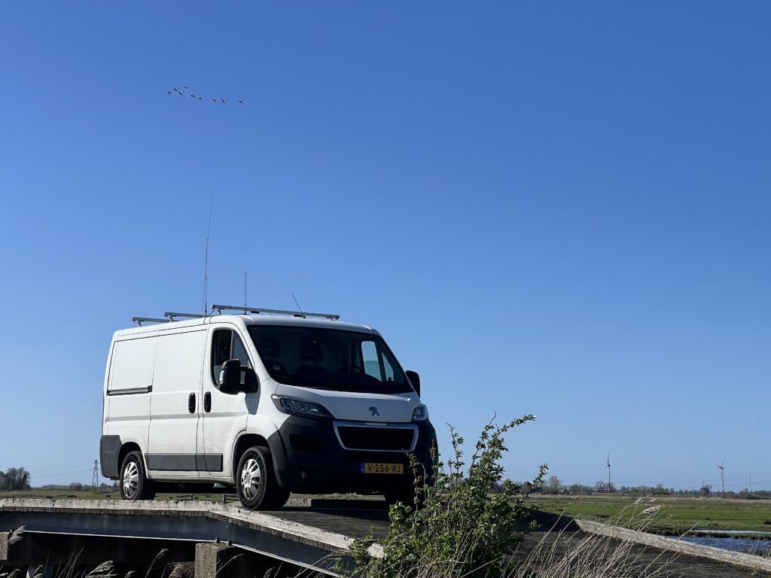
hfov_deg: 25.3
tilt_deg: +6.8
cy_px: 289
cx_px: 386
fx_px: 1715
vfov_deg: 19.1
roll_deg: -1.5
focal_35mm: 77
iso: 32
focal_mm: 9
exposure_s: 1/1393
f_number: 2.8
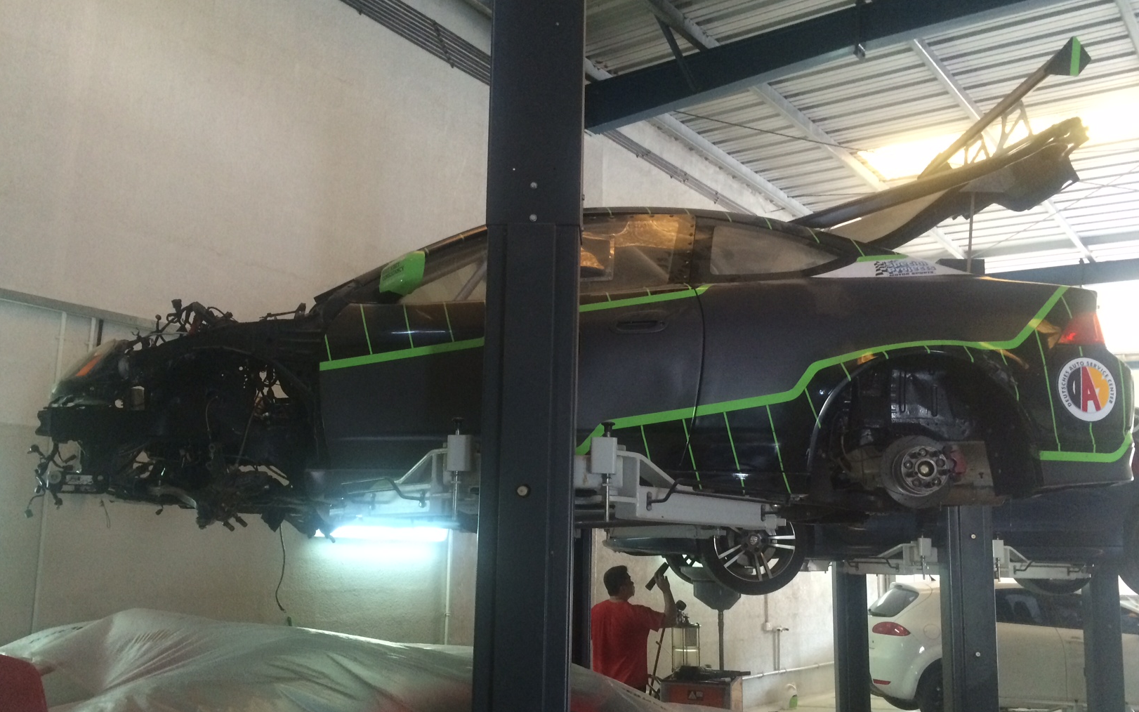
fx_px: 993
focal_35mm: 32
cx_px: 570
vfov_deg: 39.3
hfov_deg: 59.7
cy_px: 418
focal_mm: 4.12
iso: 250
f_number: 2.2
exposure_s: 1/30
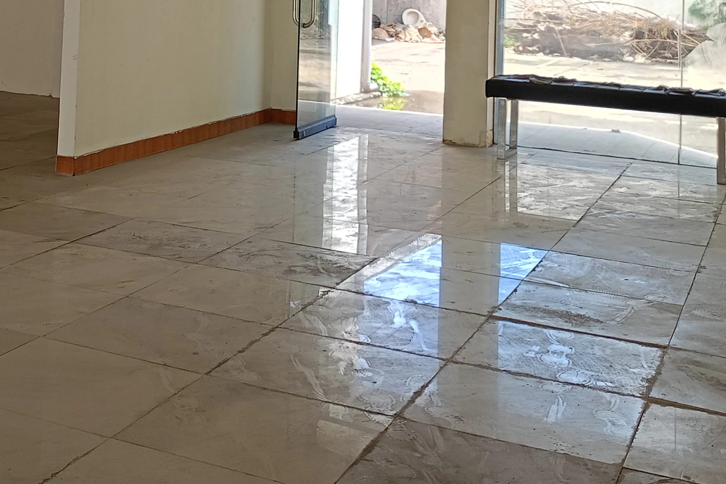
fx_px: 1331
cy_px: -131
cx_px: 131
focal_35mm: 66
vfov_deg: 19.2
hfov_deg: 29.7
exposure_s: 1/107
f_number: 1.79
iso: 100
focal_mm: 4.7
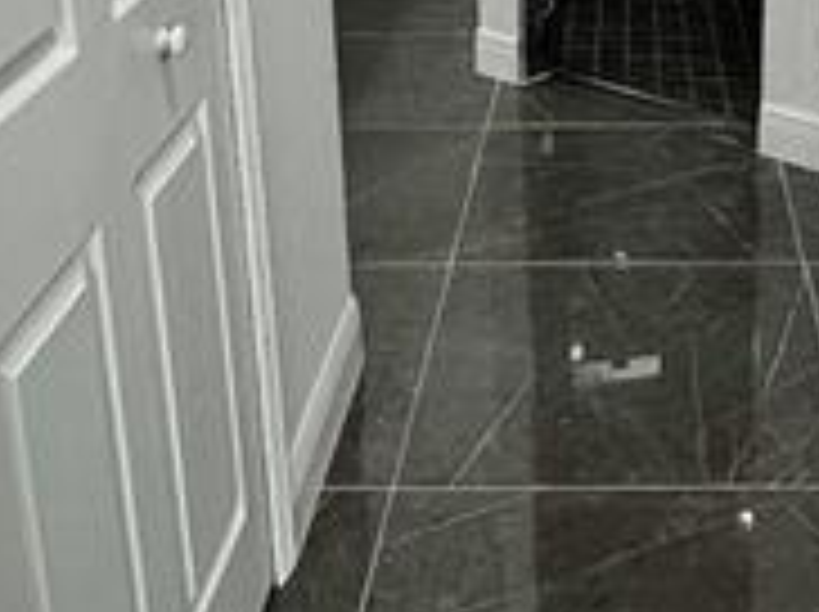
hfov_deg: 34.1
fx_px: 1300
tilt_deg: -17.0
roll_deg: +1.1
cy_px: -9
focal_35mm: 55
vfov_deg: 25.1
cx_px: 630
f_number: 1.8
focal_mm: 1.57
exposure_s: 1/120
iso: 125
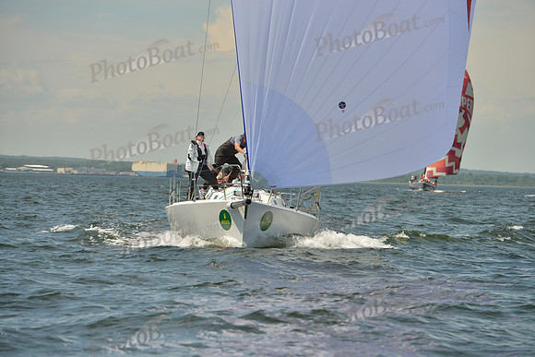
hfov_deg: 10.5
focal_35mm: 195
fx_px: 2898
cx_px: 268
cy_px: 178
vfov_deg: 7.0
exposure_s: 1/1600
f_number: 9
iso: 280
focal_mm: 195
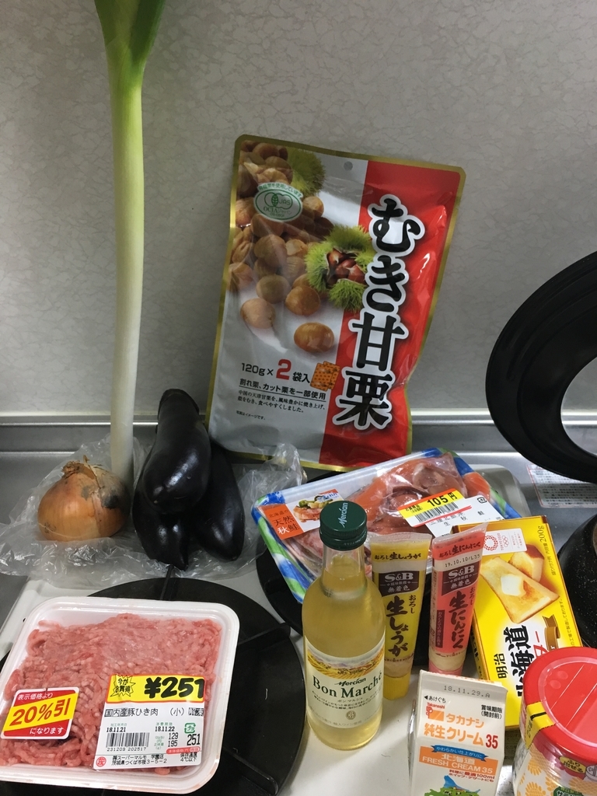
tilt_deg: -30.6
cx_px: 298
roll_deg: +3.4
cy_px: 398
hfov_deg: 48.2
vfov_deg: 61.7
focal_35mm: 29
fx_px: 667
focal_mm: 4.15
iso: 125
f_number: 2.2
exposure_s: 1/33
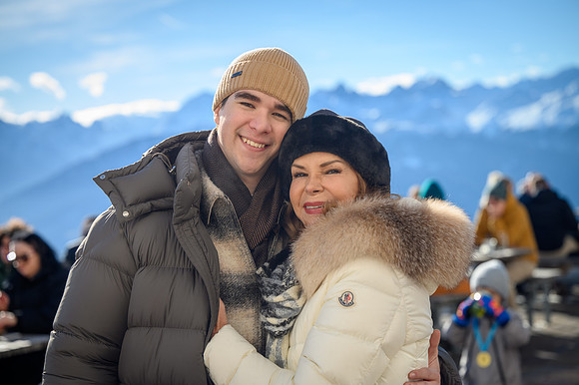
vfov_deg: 19.4
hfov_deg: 28.9
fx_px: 1125
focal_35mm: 70
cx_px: 290
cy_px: 192
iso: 100
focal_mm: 70
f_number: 3.5
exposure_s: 1/800
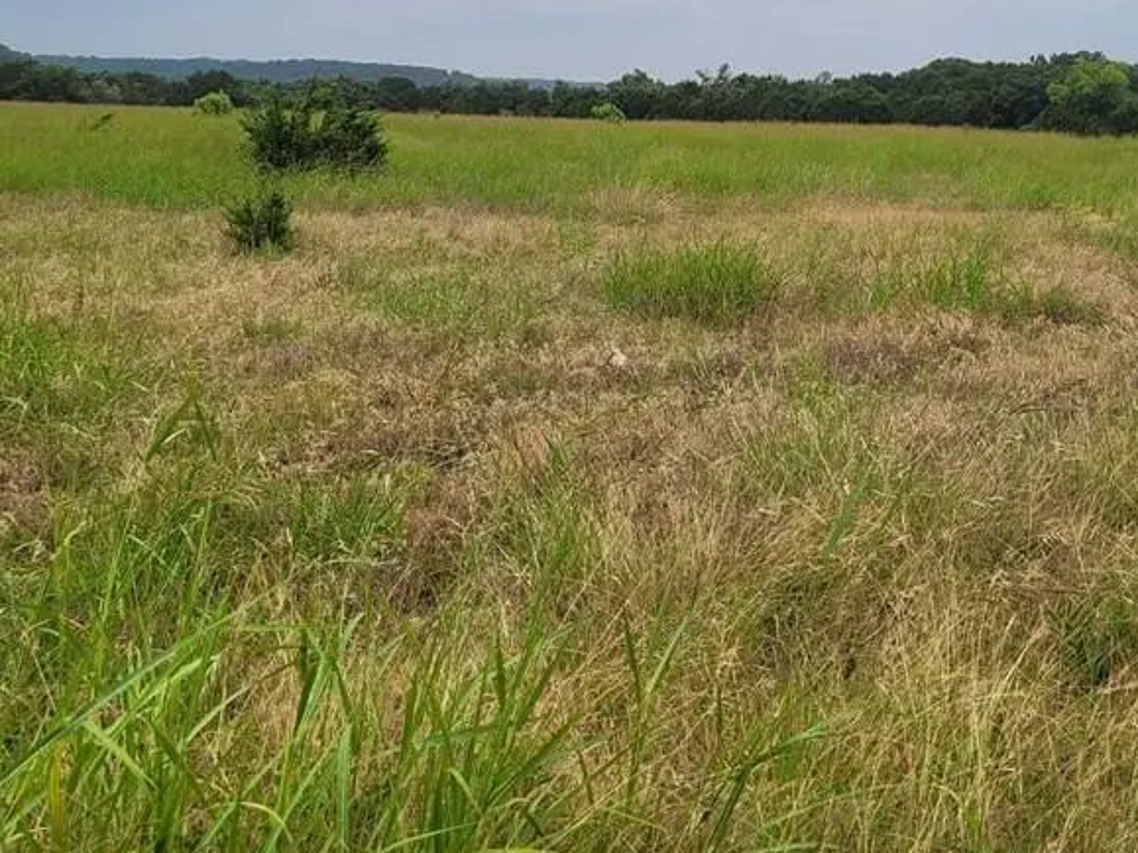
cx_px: 739
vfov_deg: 30.6
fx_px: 1512
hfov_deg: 40.8
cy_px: 145
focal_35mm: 46
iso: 40
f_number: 1.8
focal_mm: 5.4
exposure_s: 1/313
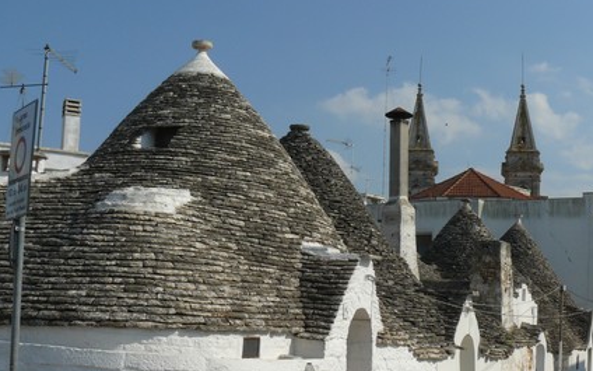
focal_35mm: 51
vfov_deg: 25.0
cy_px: 279
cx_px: 391
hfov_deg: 39.2
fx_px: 824
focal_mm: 6
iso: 100
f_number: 8
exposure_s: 1/400
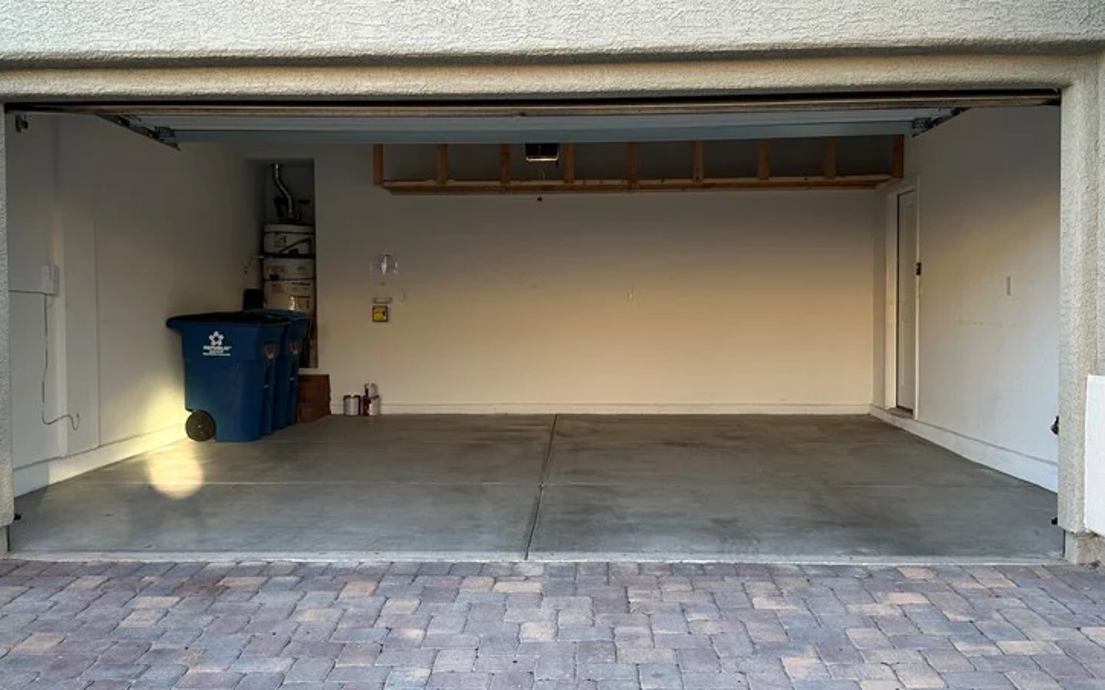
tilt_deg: -1.1
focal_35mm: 36
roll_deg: -0.2
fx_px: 1084
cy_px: 330
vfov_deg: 35.3
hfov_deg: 54.0
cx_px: 533
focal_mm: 6.86
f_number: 1.78
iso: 64
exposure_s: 1/121
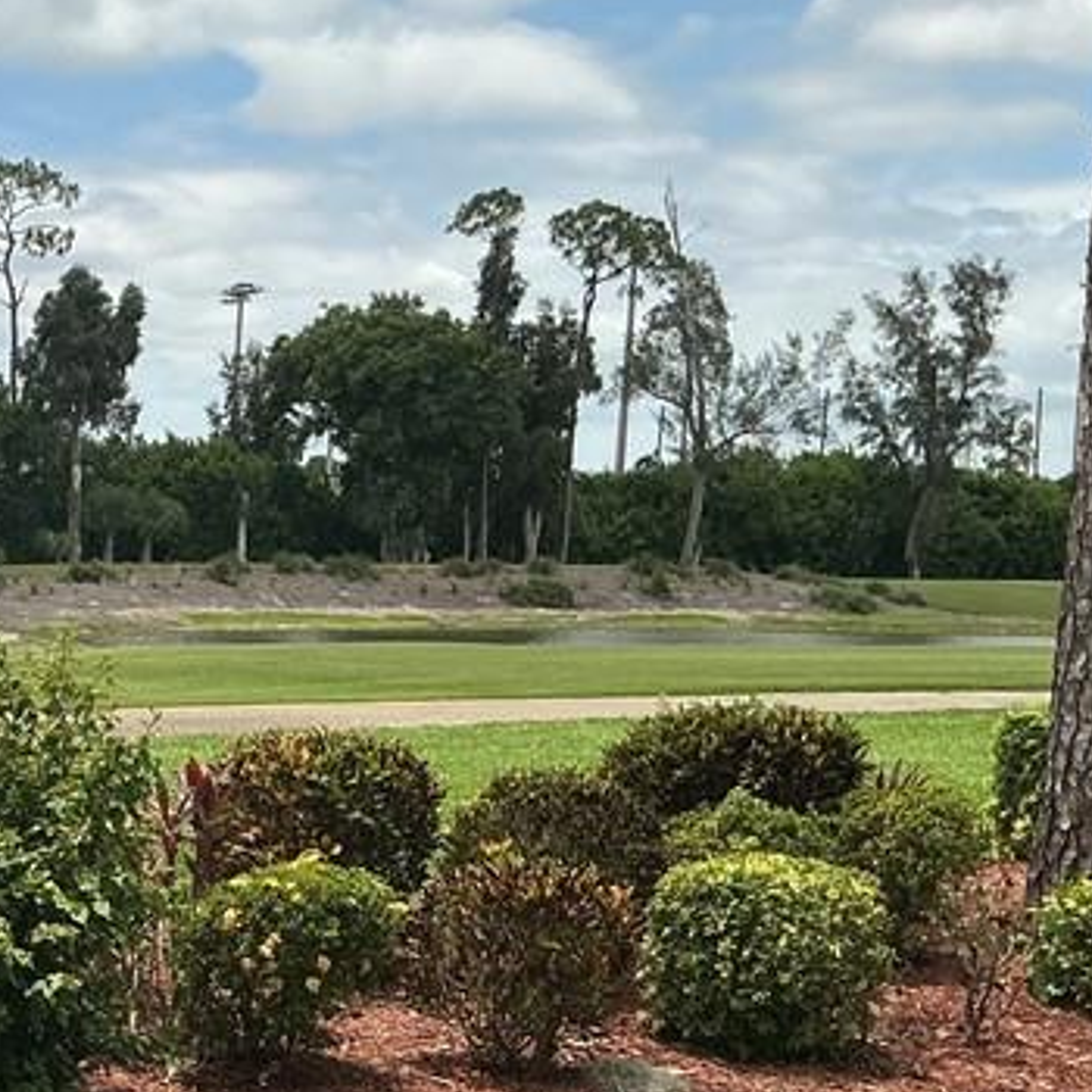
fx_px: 2677
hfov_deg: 21.0
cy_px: 886
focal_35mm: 75
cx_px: -321
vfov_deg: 22.7
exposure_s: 1/2227
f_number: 1.8
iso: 25
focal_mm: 3
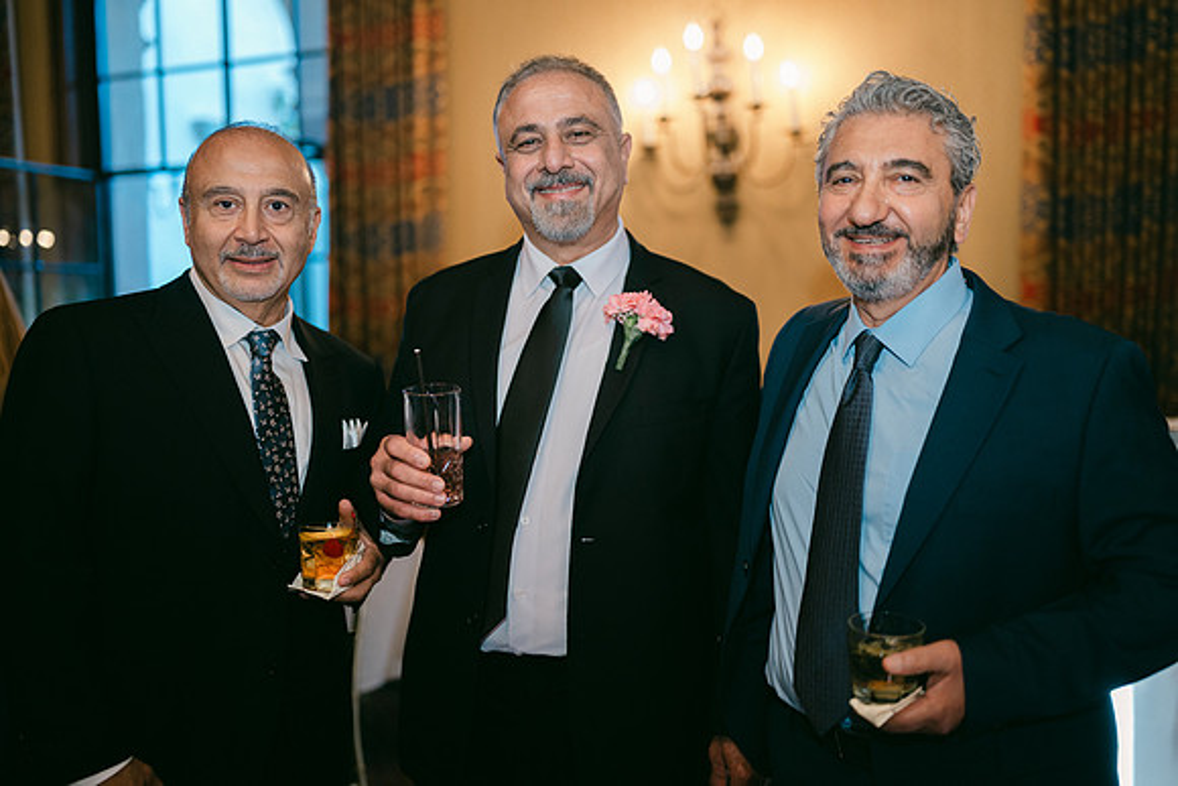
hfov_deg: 54.4
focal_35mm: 35
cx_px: 589
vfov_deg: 37.9
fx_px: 1145
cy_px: 393
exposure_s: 1/125
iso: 400
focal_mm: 35
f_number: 1.2
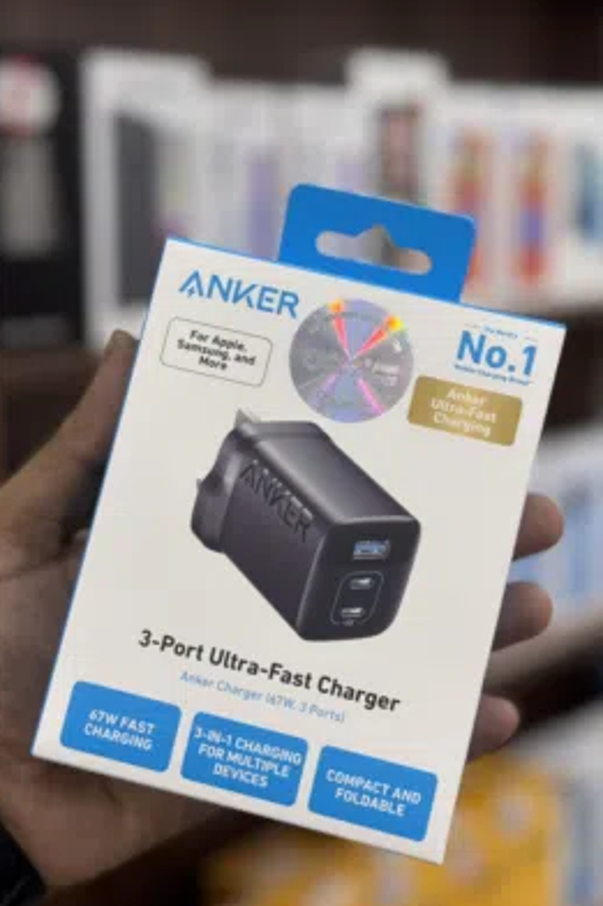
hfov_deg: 26.5
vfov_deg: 38.9
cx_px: 293
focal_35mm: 51
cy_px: 460
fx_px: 1282
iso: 64
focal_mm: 6.76
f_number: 1.78
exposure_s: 1/100
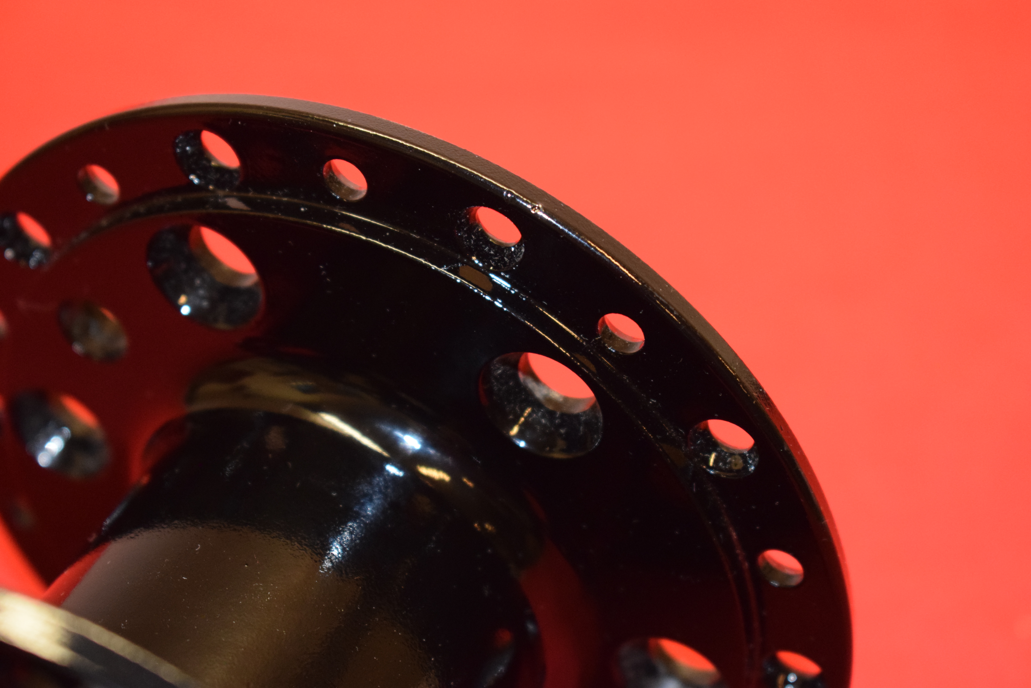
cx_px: 516
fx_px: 2363
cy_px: 344
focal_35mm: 82
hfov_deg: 24.6
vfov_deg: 16.6
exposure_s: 1/125
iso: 2500
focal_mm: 55
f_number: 5.6
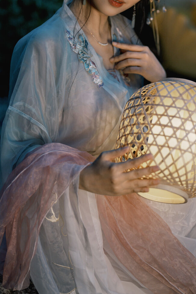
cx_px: 133
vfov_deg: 22.1
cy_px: 106
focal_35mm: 92
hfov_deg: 14.8
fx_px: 751
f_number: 1.2
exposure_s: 1/250
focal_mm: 50
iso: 400
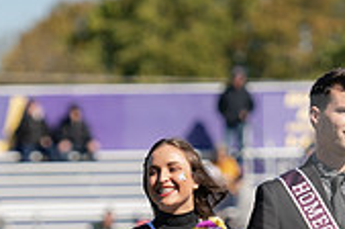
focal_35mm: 499
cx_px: 202
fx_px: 4773
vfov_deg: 2.7
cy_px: 342
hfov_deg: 4.1
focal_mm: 145
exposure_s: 1/2000
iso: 200
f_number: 3.2
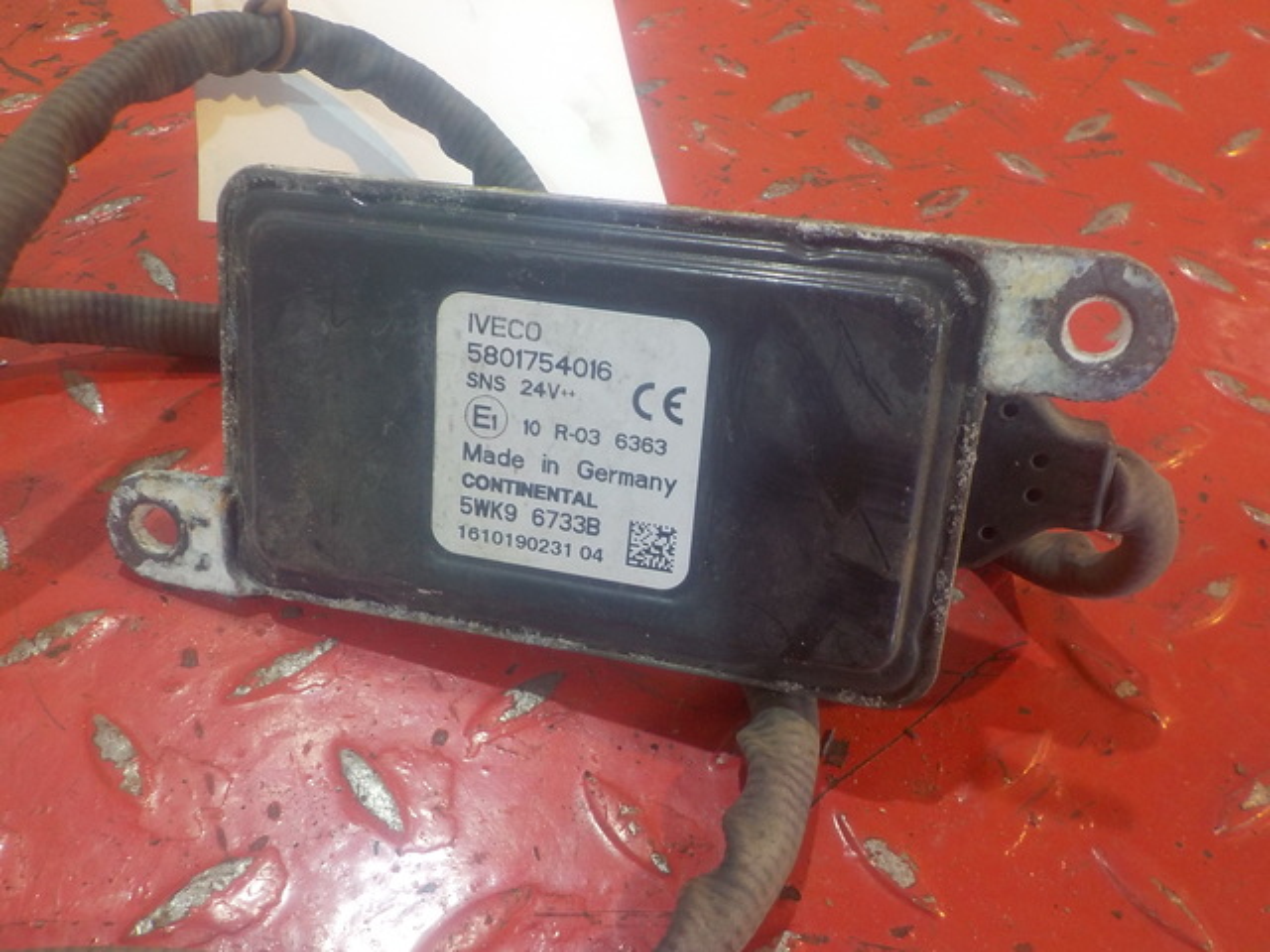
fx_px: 1101
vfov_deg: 46.8
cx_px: 635
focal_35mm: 30
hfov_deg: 60.0
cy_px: 476
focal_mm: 4.1
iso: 180
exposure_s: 1/30
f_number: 3.3
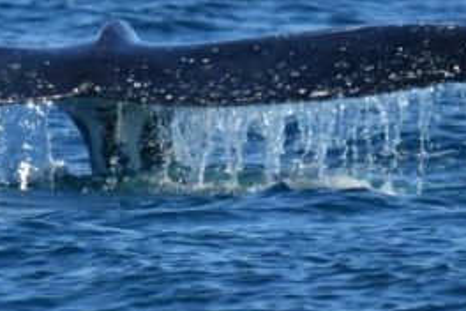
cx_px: 64
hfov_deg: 1.1
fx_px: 23518
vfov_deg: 0.8
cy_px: 73
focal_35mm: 1817
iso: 1100
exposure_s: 1/8000
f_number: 6.3
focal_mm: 600
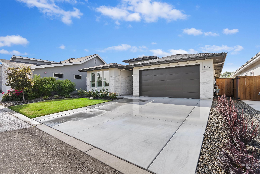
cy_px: 87
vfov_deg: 73.7
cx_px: 130
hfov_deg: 96.7
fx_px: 116
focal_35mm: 16
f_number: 11
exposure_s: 1/50
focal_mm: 11
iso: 320
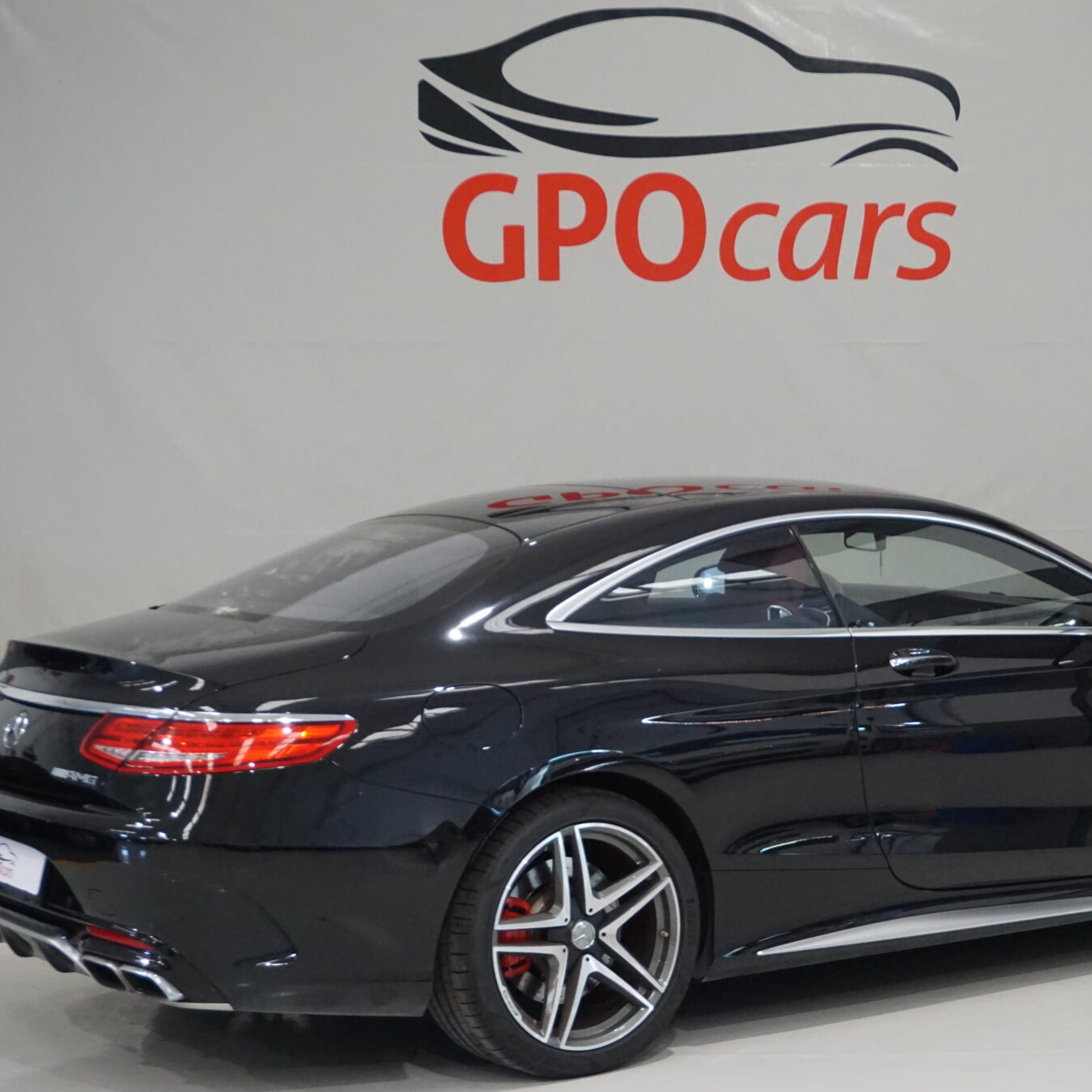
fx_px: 2356
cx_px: 727
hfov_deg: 26.0
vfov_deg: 26.1
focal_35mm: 66
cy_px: 549
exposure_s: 1/160
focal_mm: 34
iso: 3200
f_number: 5
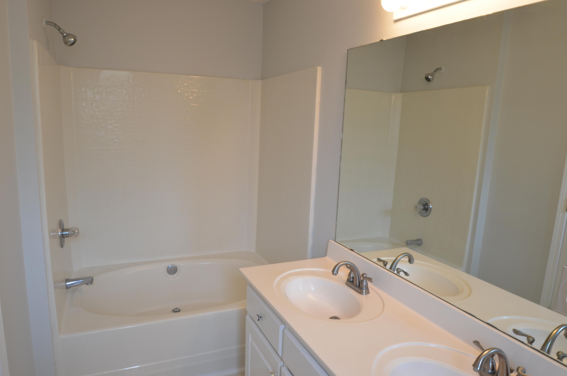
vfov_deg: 52.9
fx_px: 377
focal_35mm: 24
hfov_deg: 73.9
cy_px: 188
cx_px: 284
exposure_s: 1/80
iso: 400
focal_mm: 16
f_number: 4.5
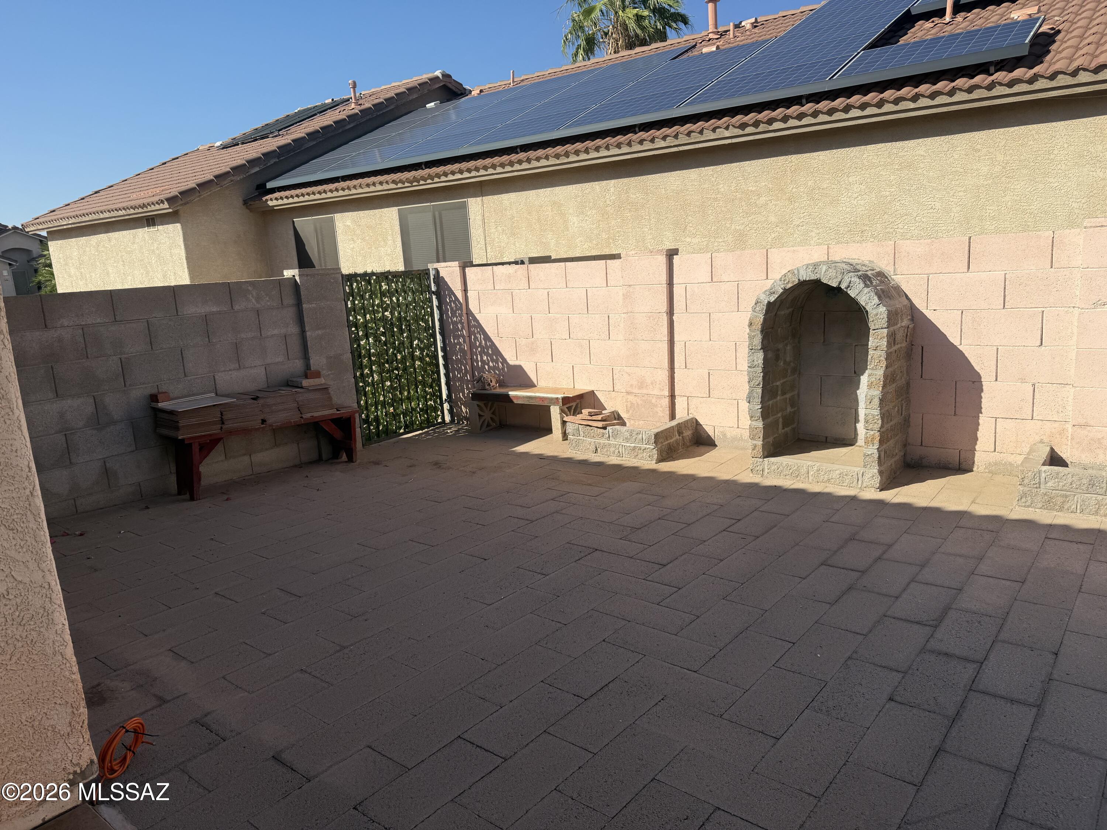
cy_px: 415
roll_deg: +4.7
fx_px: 768
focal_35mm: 24
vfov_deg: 56.8
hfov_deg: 71.6
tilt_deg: -11.4
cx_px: 554
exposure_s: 1/4975
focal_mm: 6.76
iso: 80
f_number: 1.78
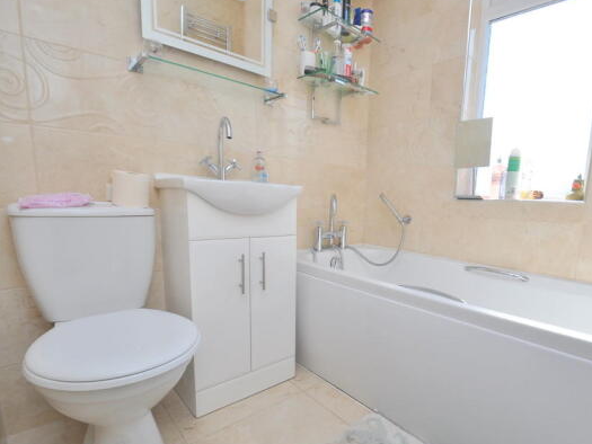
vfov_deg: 71.5
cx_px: 369
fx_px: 308
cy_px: 238
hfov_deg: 86.1
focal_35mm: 18
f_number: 6.3
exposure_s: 1/160
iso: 200
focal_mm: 10
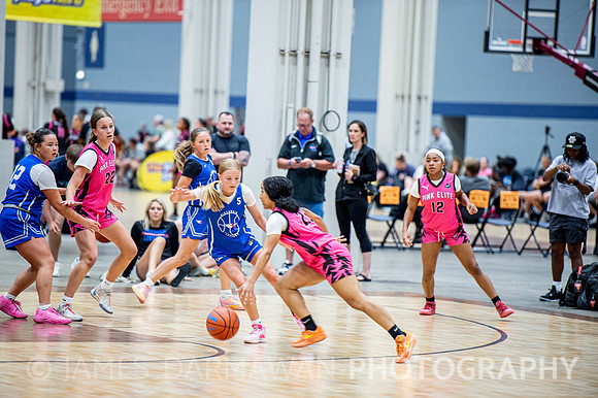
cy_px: 199
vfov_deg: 6.9
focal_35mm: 200
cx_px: 299
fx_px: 3320
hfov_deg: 10.3
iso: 2000
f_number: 2.8
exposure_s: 1/320
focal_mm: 200
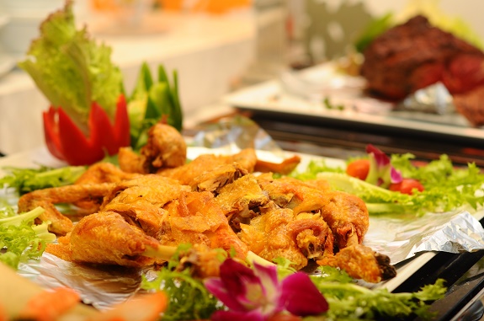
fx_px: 1006
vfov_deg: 18.1
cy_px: 160
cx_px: 242
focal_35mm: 75
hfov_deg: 27.0
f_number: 3.2
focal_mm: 50
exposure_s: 1/250
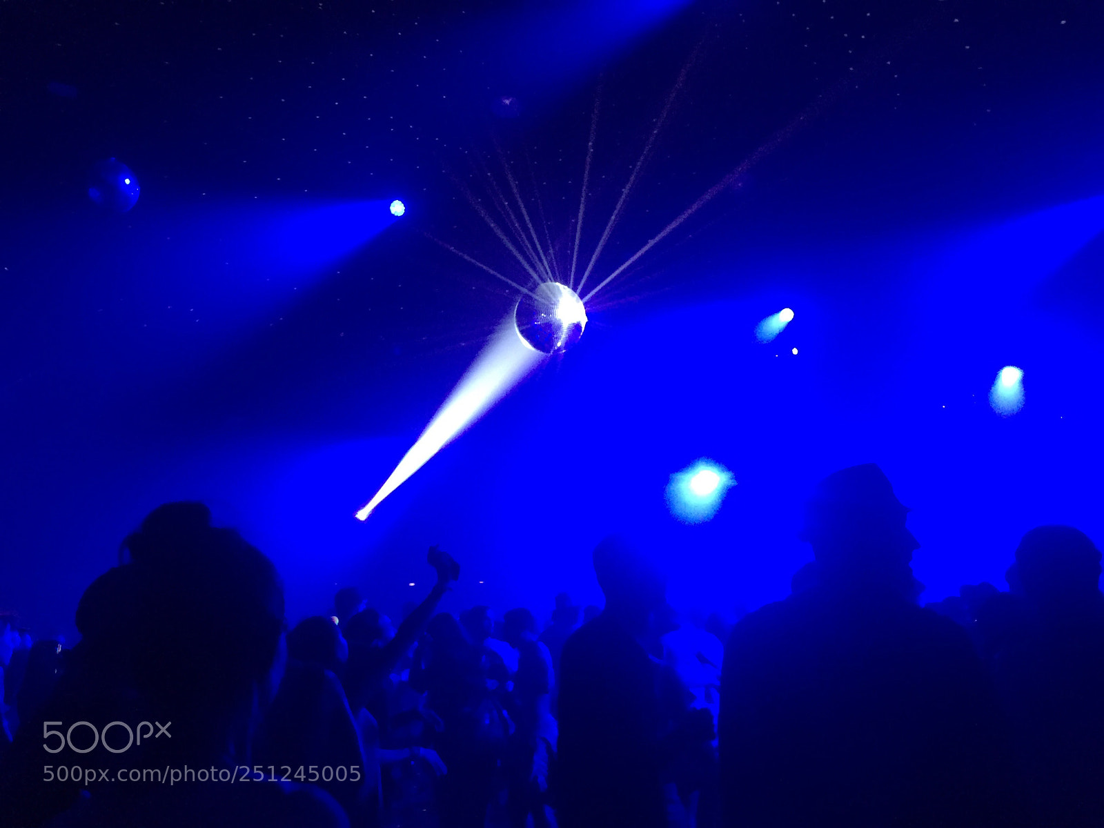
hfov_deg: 61.7
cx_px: 552
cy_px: 414
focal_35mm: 29
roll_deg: +1.3
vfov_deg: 48.2
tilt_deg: +13.7
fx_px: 925
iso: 200
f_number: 2.2
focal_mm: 4.15
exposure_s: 1/30
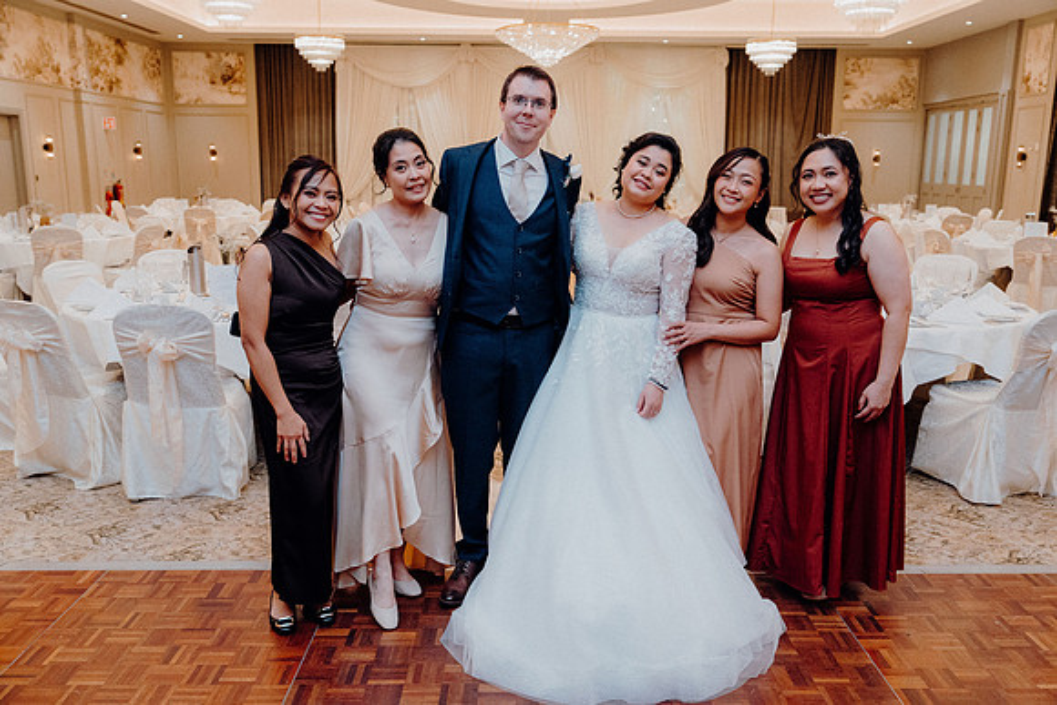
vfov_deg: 42.3
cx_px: 528
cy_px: 352
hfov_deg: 60.3
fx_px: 910
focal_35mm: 31
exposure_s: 1/160
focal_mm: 31
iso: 3200
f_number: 3.5
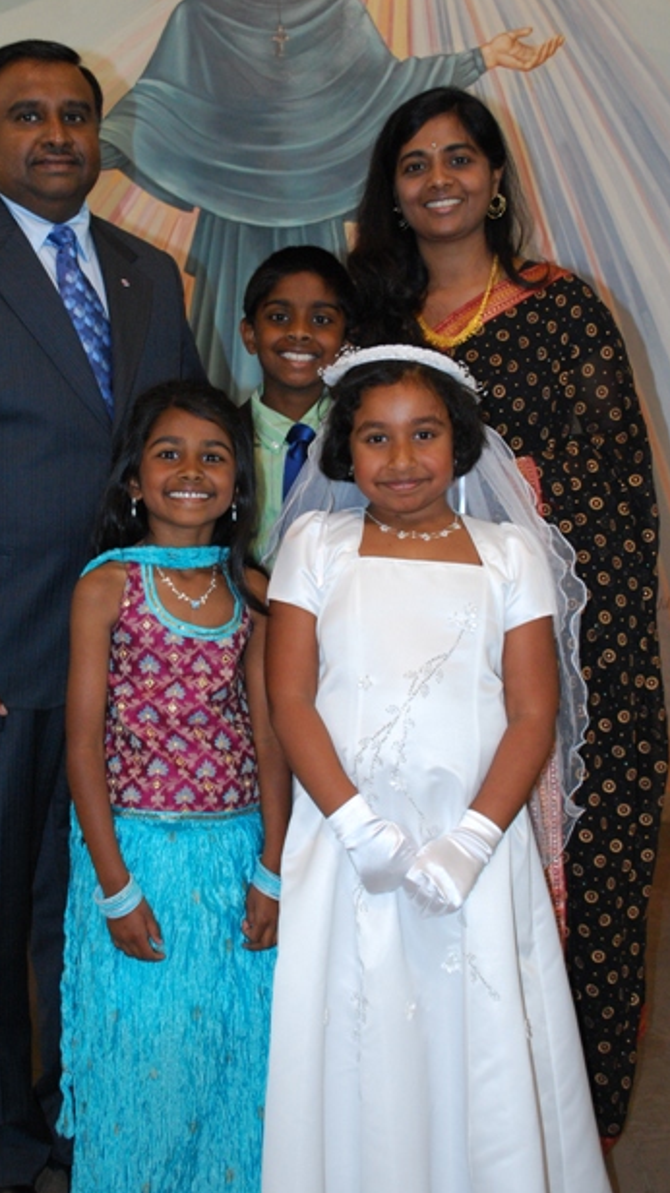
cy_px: 528
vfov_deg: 48.3
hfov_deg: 28.2
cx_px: 238
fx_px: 1328
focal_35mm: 42
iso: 800
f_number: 5
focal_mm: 22
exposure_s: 1/60
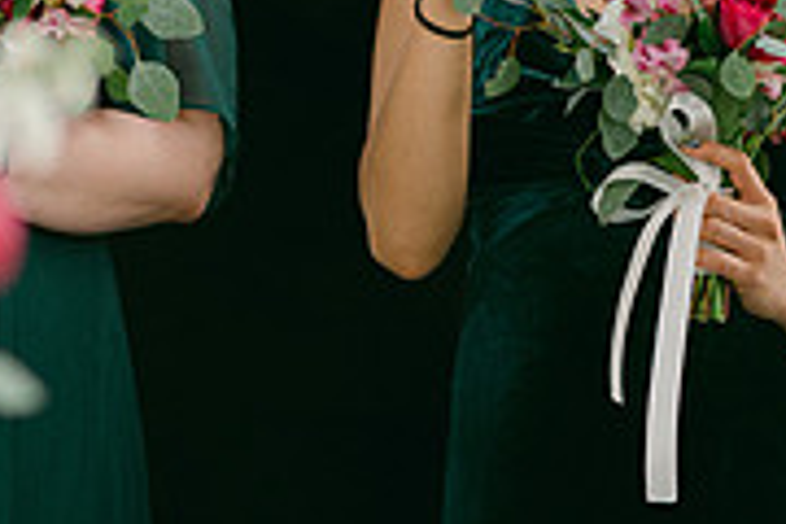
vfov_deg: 5.0
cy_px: -46
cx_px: -52
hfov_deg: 7.5
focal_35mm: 274
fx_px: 5982
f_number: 1.8
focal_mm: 85
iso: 80
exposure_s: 1/2500
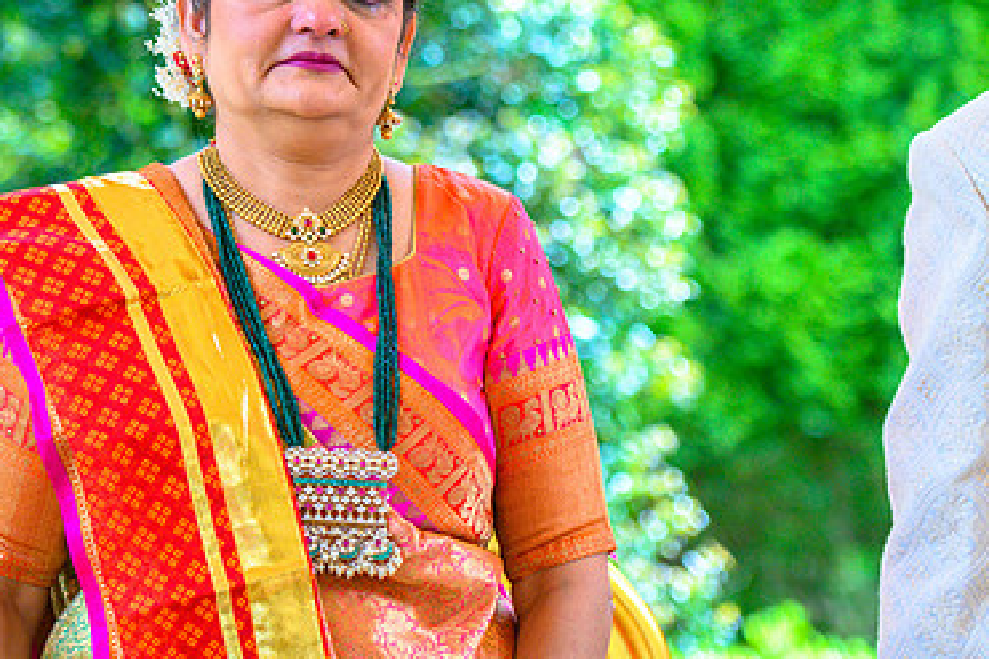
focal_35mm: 203
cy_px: -3
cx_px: 344
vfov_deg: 6.7
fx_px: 5574
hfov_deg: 10.1
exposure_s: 1/1600
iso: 640
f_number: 3.2
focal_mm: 100
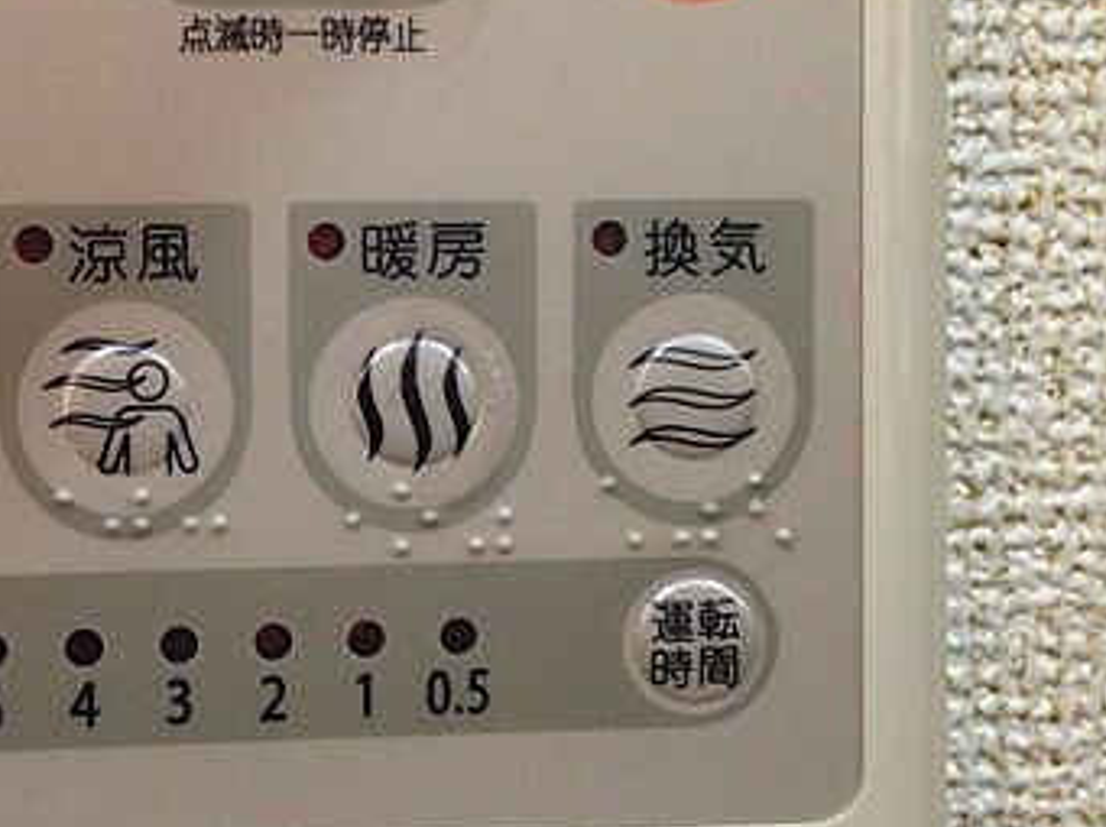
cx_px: 308
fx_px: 1979
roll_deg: +0.3
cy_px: 269
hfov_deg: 30.8
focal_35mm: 62
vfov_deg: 23.5
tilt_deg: -3.5
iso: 100
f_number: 2.4
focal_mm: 4.12
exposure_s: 1/20
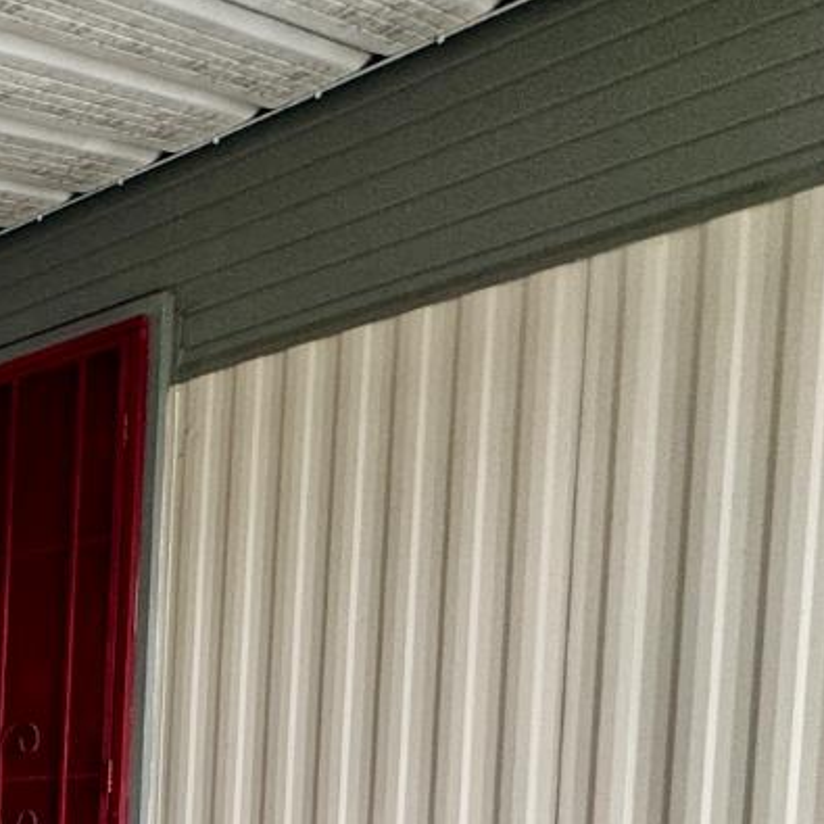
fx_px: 1266
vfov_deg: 31.5
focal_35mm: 47
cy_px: 931
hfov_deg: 23.7
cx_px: -559
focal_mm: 2.22
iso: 125
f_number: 2.2
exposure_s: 1/99
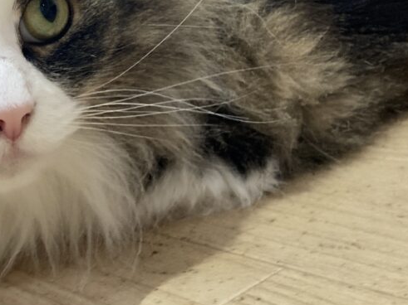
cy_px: 31
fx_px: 672
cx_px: 63
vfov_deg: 24.9
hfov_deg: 32.5
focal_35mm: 57
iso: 200
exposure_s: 1/60
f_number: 1.8
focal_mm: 3.99
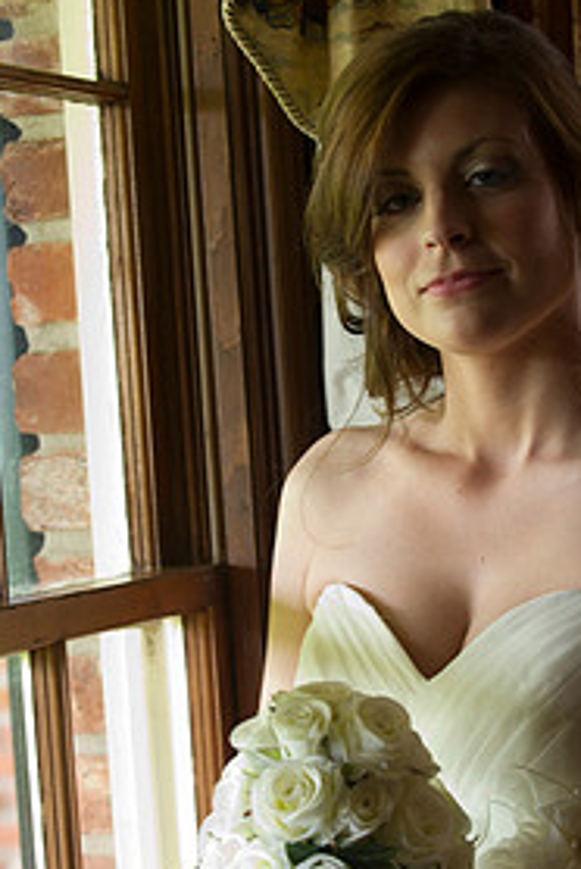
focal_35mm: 113
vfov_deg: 18.1
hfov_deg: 12.2
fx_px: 2729
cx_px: 308
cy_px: 510
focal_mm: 70
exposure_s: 1/80
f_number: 3.5
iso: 1250
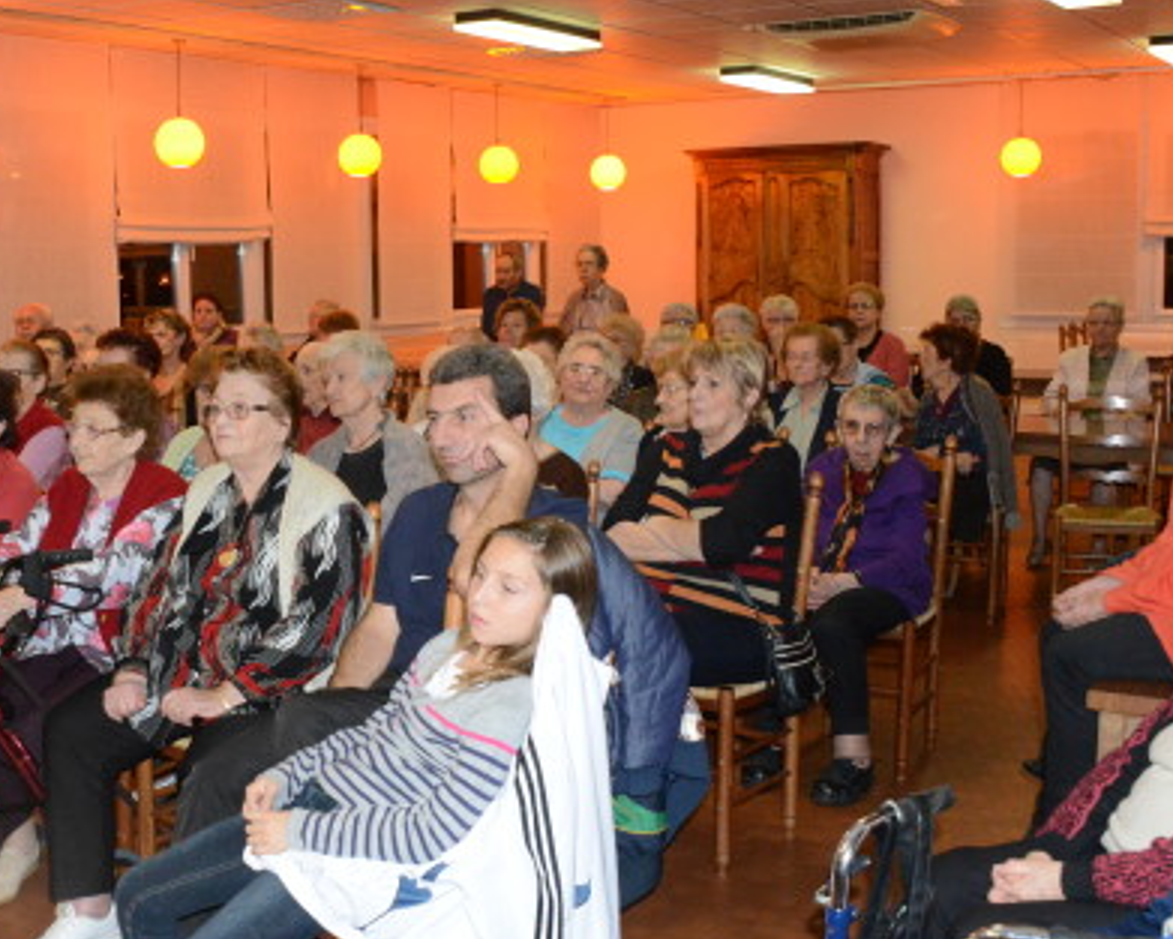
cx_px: 333
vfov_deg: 32.1
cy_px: 452
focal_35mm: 47
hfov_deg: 38.8
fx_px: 1632
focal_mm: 28
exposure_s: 1/60
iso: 6400
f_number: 8
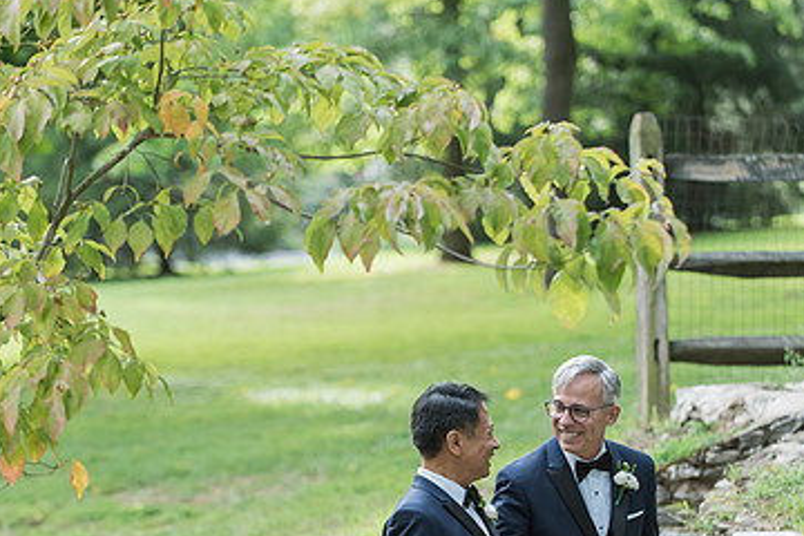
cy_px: 367
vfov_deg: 7.3
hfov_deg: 11.0
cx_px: 467
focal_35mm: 187
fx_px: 4176
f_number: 3.2
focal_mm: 116
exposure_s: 1/800
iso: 800
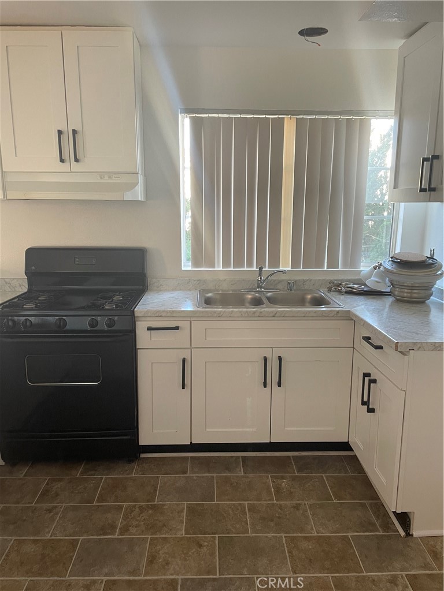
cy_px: 296
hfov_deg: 53.1
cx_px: 222
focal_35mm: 26
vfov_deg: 67.3
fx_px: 445
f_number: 1.6
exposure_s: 1/60
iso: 160
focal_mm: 4.2
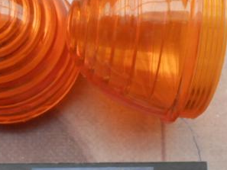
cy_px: 103
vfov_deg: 21.0
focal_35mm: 70
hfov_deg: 27.7
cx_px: 99
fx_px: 459
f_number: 3.5
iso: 100
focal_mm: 4.6
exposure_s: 1/30
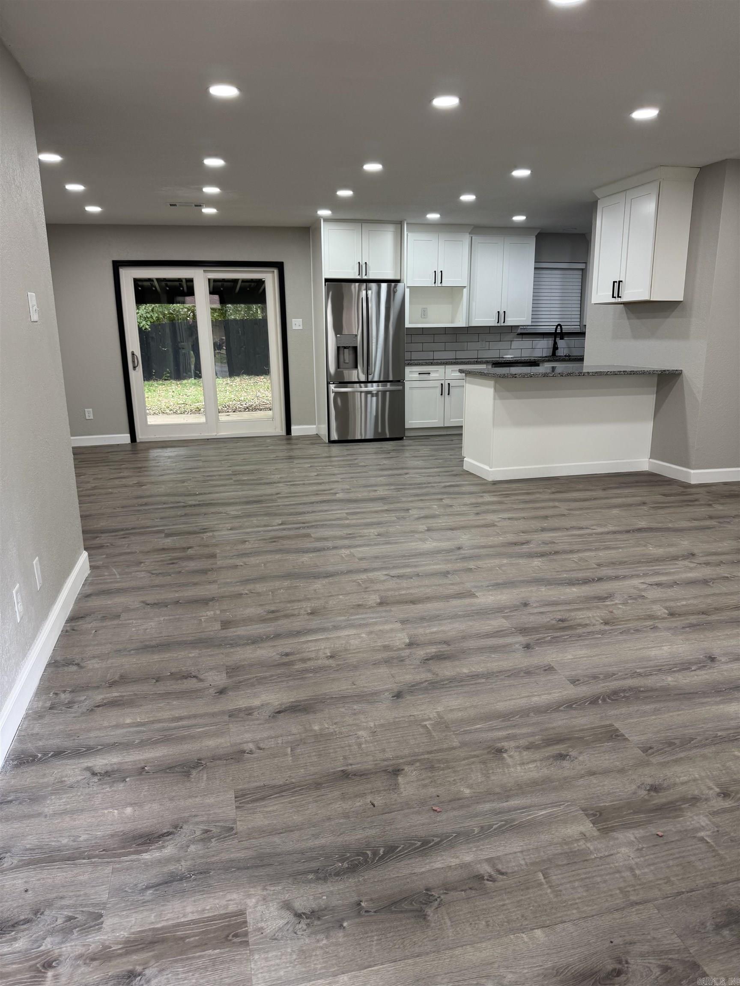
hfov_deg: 56.8
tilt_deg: -14.9
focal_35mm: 24
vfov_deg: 71.6
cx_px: 370
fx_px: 684
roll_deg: +0.9
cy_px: 493
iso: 100
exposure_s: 1/120
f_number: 1.78
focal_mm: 6.76
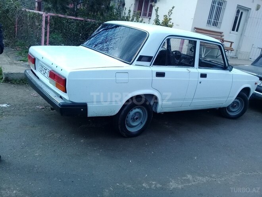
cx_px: 131
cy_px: 98
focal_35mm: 31
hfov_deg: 58.4
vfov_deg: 45.4
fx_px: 235
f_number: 2.2
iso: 64
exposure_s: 1/868
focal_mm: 3.3
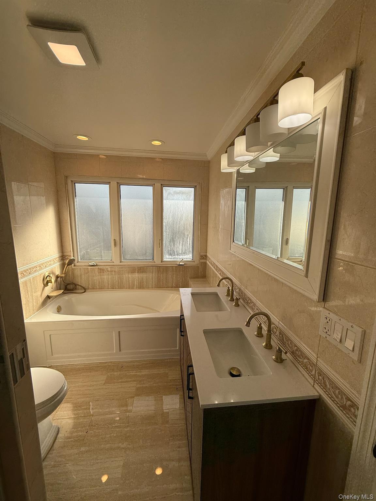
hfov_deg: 85.7
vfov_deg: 102.1
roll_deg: -0.9
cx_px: 188
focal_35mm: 14
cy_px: 250
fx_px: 203
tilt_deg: -8.7
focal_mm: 2.22
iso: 50
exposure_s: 1/779
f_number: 2.2
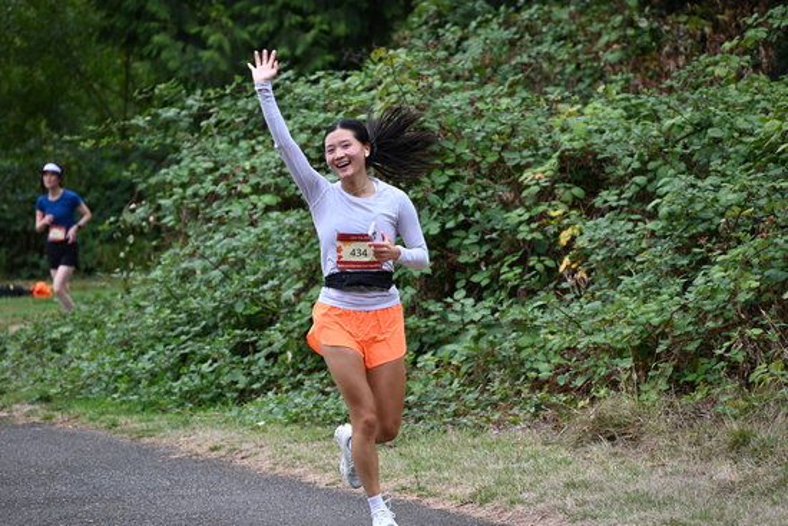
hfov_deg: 10.3
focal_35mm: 200
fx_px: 4379
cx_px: 394
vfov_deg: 6.9
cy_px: 263
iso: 400
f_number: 6.3
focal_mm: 200
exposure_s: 1/400
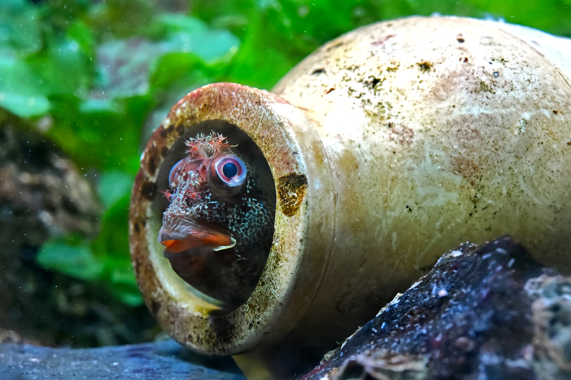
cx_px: 286
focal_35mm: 35
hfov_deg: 54.4
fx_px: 555
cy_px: 190
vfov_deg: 37.8
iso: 2000
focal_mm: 35
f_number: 5.6
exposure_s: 1/25
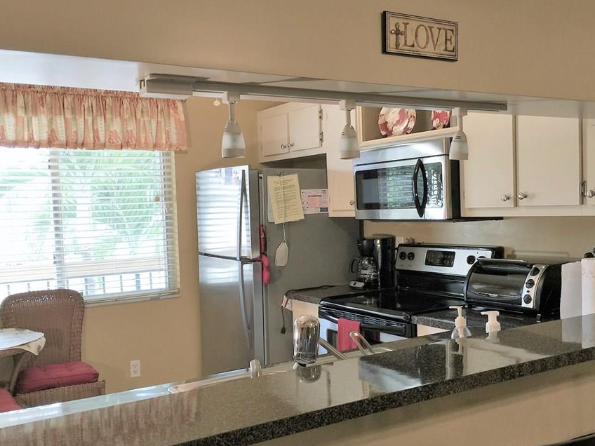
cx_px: 306
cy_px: 242
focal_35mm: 35
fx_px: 602
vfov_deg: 40.7
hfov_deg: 52.6
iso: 32
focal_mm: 4.15
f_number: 2.2
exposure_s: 1/30
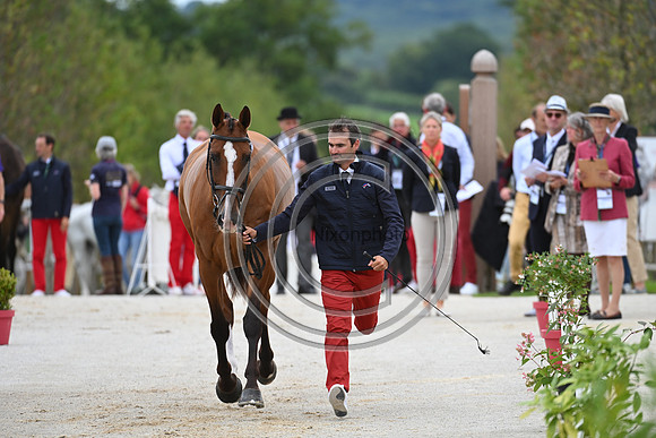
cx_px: 328
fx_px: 7290
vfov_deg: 3.4
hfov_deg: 5.2
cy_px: 219
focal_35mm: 400
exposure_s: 1/1600
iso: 720
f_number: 5.6
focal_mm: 400
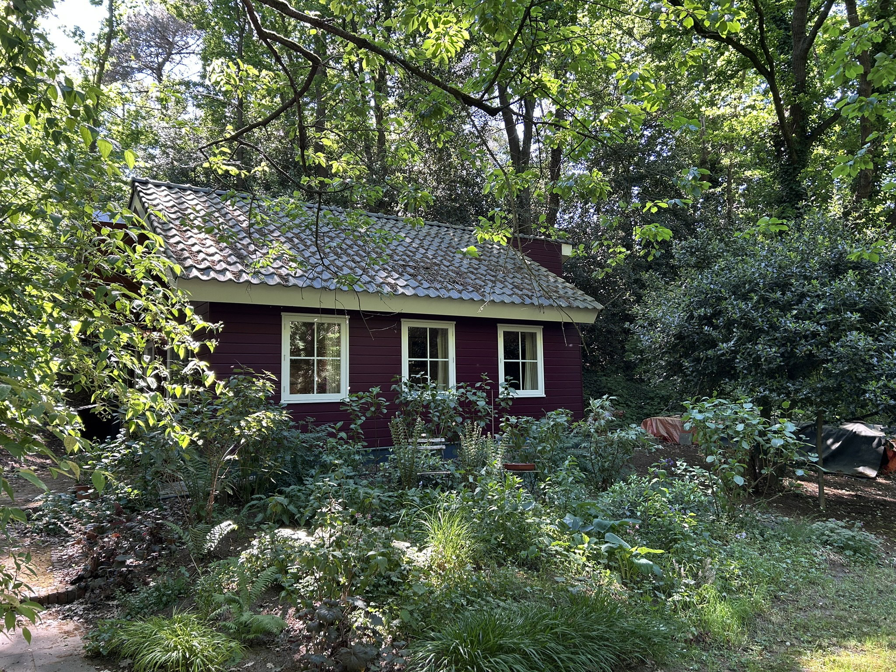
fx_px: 673
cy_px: 336
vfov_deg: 53.1
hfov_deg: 67.3
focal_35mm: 26
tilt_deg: +5.1
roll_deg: +2.0
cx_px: 448
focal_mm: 5.7
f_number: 1.5
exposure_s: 1/121
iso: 80
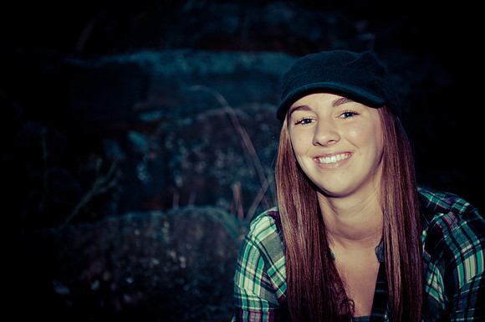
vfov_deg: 13.0
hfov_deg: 19.5
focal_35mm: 105
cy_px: 161
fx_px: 1413
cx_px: 242
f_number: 2.8
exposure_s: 1/60
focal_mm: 70
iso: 100
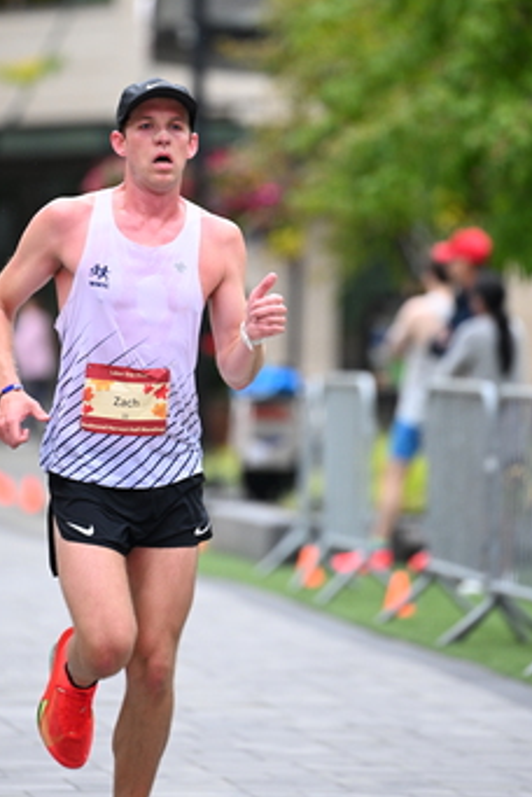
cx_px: 206
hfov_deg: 4.3
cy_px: 289
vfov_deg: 6.4
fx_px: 7137
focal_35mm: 322
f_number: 2.8
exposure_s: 1/800
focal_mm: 200
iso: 1600
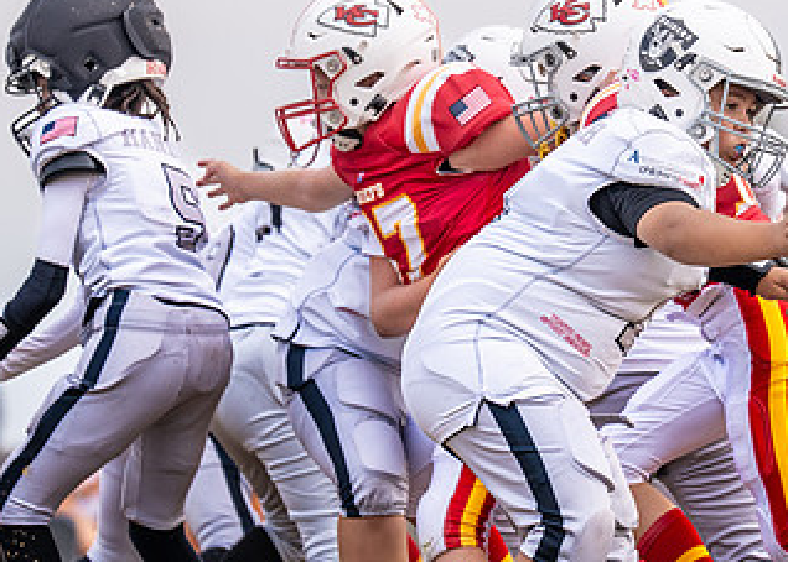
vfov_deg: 2.4
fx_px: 13492
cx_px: 568
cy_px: 257
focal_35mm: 603
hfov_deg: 3.3
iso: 160
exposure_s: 1/1600
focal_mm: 188
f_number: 2.8
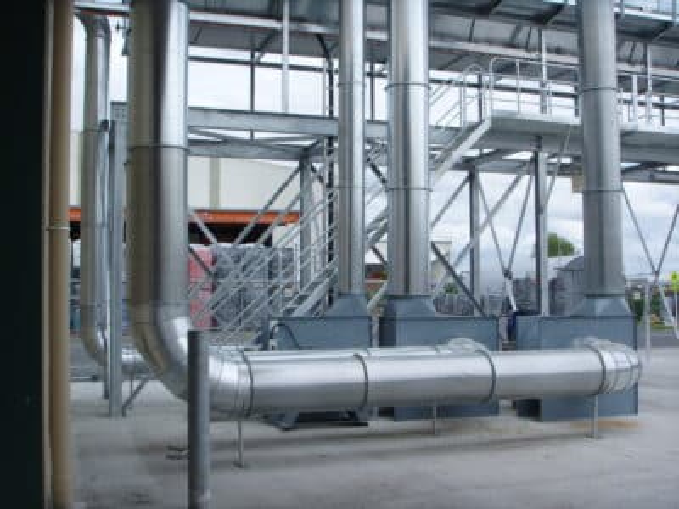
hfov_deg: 47.9
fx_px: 765
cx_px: 340
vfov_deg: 36.8
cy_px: 254
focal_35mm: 39
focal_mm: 6.6
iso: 50
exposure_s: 1/250
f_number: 6.3
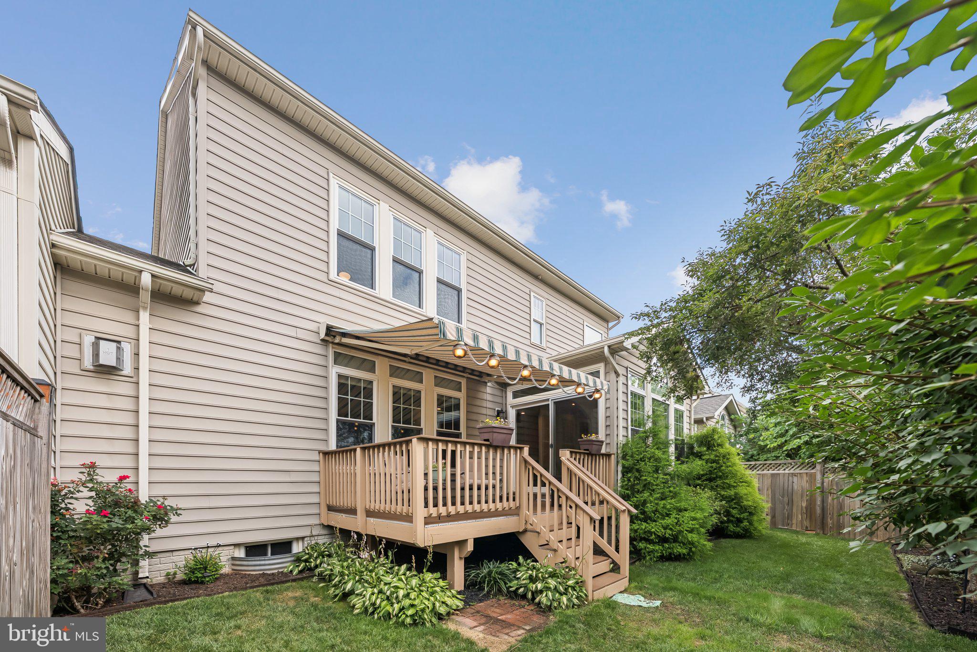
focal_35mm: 12
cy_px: 326
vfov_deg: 90.1
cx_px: 488
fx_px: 326
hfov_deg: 112.6
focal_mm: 12
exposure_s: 1/200
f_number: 4.5
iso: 80
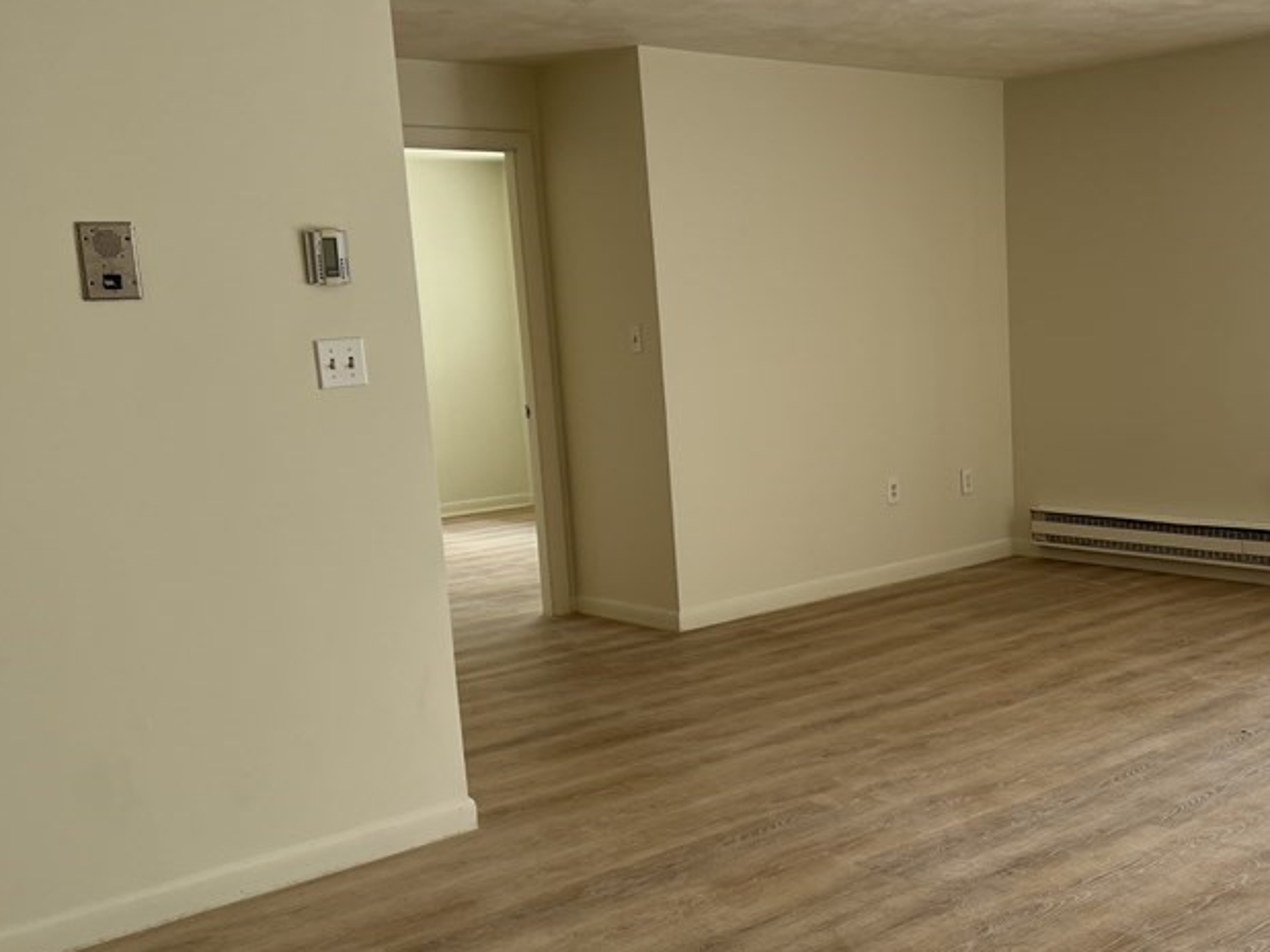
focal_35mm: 43
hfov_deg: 42.8
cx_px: 913
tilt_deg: -9.1
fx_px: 1577
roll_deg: +2.1
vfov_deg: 33.5
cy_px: 533
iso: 64
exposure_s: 1/149
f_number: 1.5
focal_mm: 5.7
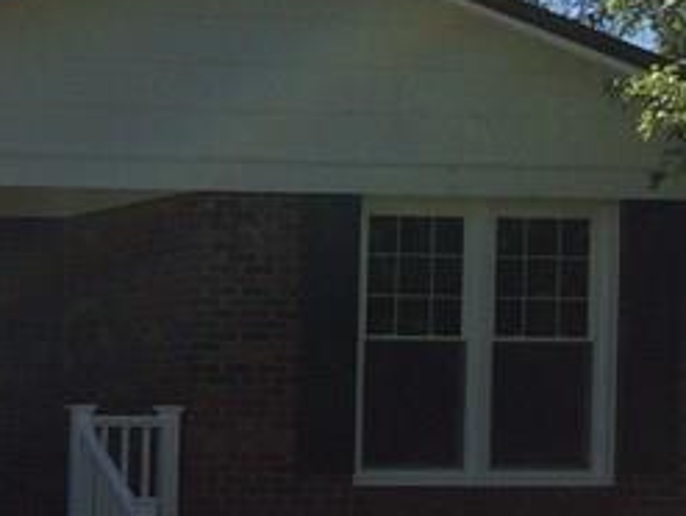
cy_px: 497
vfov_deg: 12.3
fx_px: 2382
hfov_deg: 14.7
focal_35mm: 120
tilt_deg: -4.3
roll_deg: +0.1
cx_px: -469
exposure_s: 1/2564
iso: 32
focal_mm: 4.15
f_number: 2.2
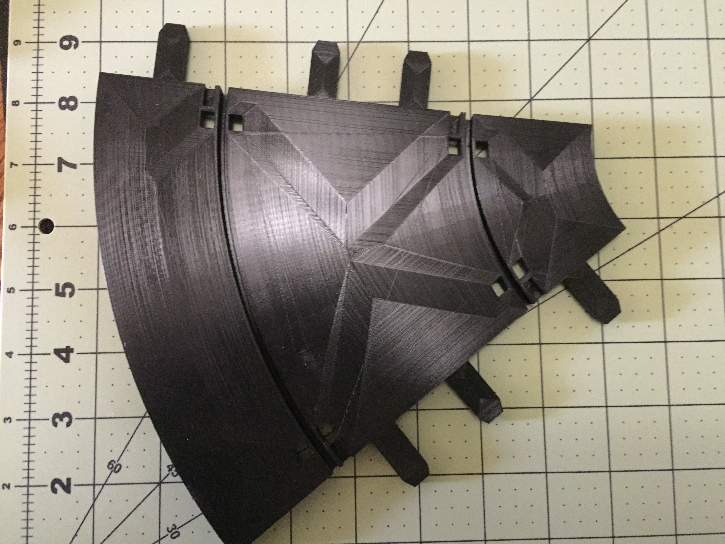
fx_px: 607
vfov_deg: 48.2
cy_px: 272
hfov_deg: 61.7
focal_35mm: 29
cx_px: 362
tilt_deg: -85.3
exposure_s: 1/15
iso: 640
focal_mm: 4.15
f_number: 2.2
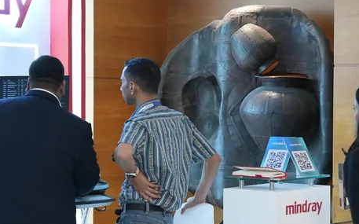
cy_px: 156
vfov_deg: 13.0
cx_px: -27
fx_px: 978
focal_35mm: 100
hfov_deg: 20.0
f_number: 4
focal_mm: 35
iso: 1250
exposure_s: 1/125
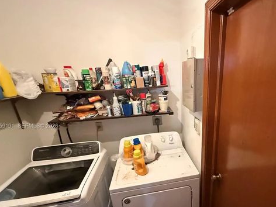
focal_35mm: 19
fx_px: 151
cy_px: 126
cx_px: 172
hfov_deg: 83.1
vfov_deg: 67.9
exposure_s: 1/60
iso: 1000
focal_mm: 2.22
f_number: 2.2
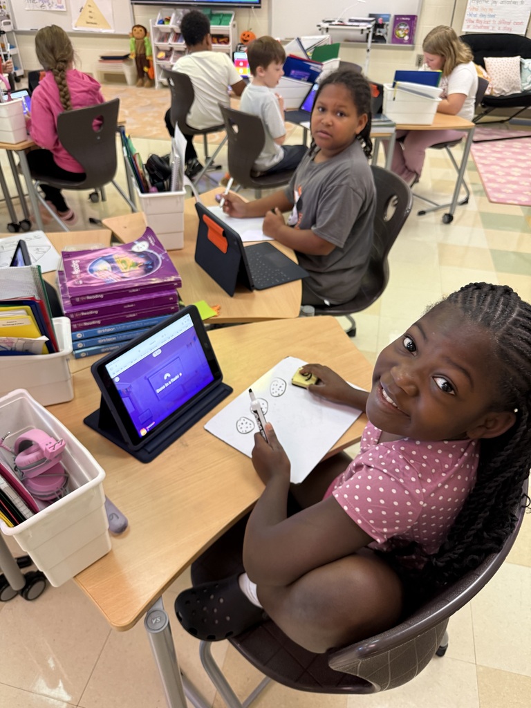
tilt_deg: -36.9
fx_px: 491
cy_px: 354
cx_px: 266
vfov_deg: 71.6
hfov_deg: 56.8
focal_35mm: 24
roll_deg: -0.8
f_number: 1.78
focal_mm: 6.76
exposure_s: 1/60
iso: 320
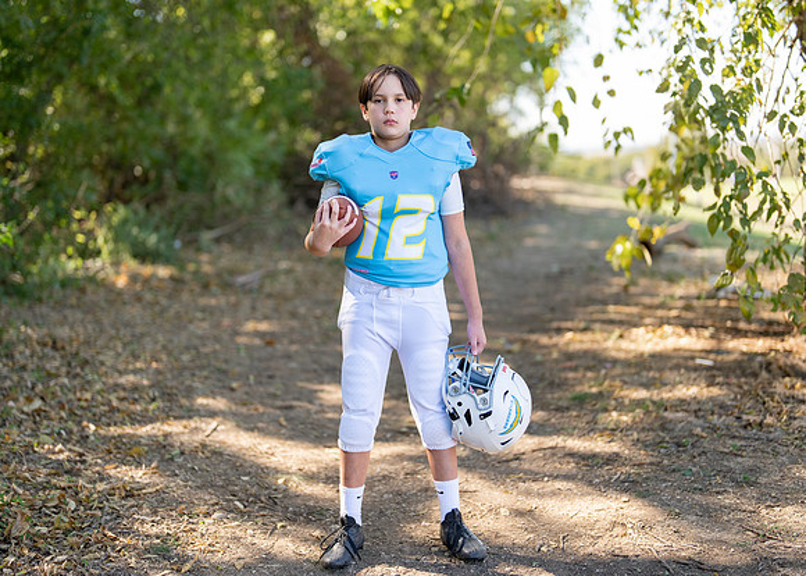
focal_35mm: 55
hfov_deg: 35.3
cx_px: 418
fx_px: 1265
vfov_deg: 25.6
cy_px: 287
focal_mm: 50
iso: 100
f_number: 1.2
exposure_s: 1/1250
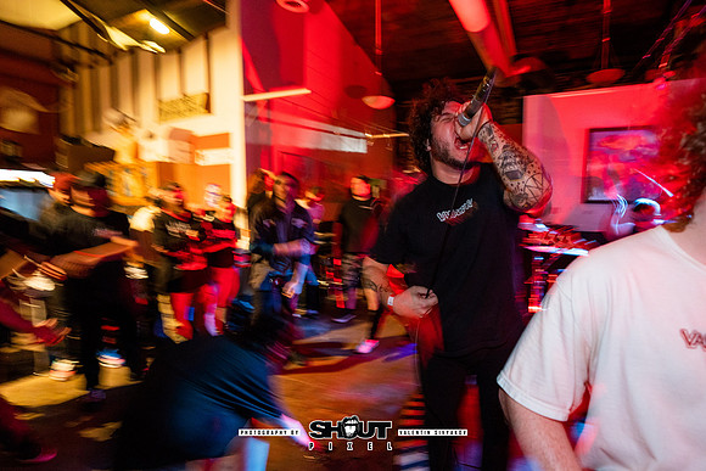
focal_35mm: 17
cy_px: 223
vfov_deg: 70.2
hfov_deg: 91.7
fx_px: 335
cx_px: 429
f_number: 2.8
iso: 800
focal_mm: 14
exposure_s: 1/13
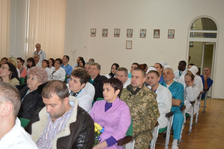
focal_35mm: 44
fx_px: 270
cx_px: 112
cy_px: 74
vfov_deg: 30.8
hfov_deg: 45.0
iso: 1600
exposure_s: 1/60
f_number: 4.2
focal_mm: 29
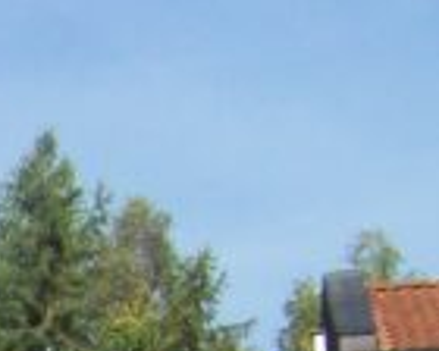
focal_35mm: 257
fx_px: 3339
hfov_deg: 6.8
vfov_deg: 5.6
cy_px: 1100
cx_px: -894
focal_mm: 5.85
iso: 70
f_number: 4
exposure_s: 1/500
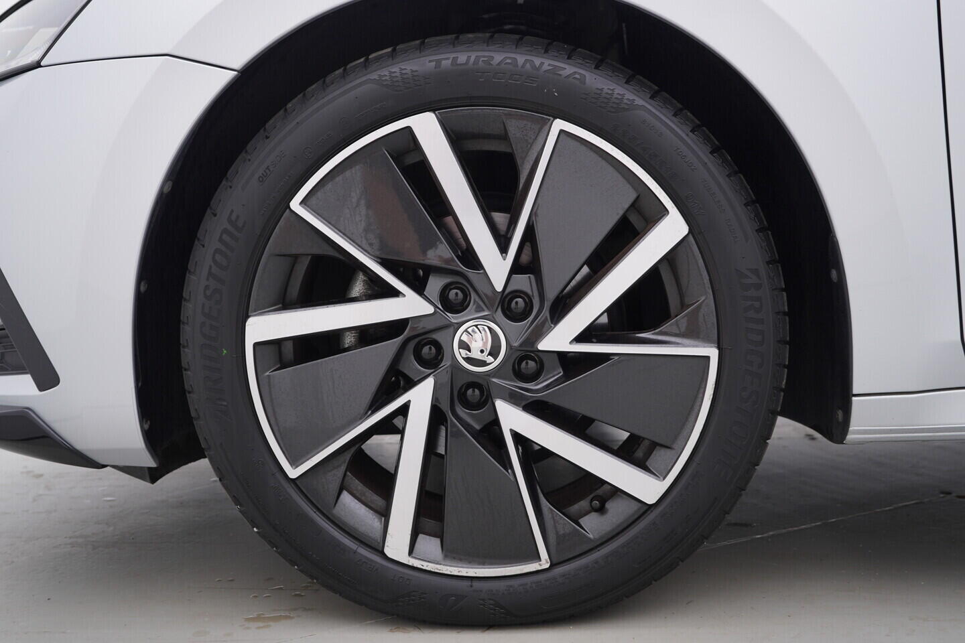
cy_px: 322
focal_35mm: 36
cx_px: 482
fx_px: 965
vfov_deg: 36.9
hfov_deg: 53.1
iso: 125
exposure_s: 1/60
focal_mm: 24
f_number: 3.5
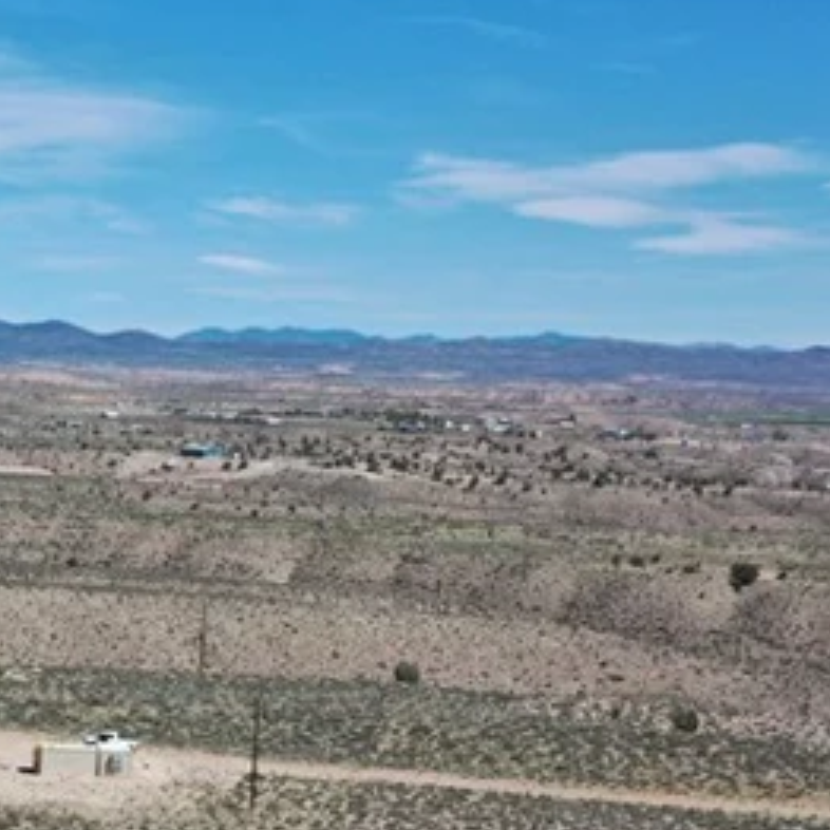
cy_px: 863
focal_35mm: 93
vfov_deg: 18.1
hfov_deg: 17.5
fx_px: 2523
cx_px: -247
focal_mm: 10.26
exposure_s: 1/640
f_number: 2.8
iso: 100
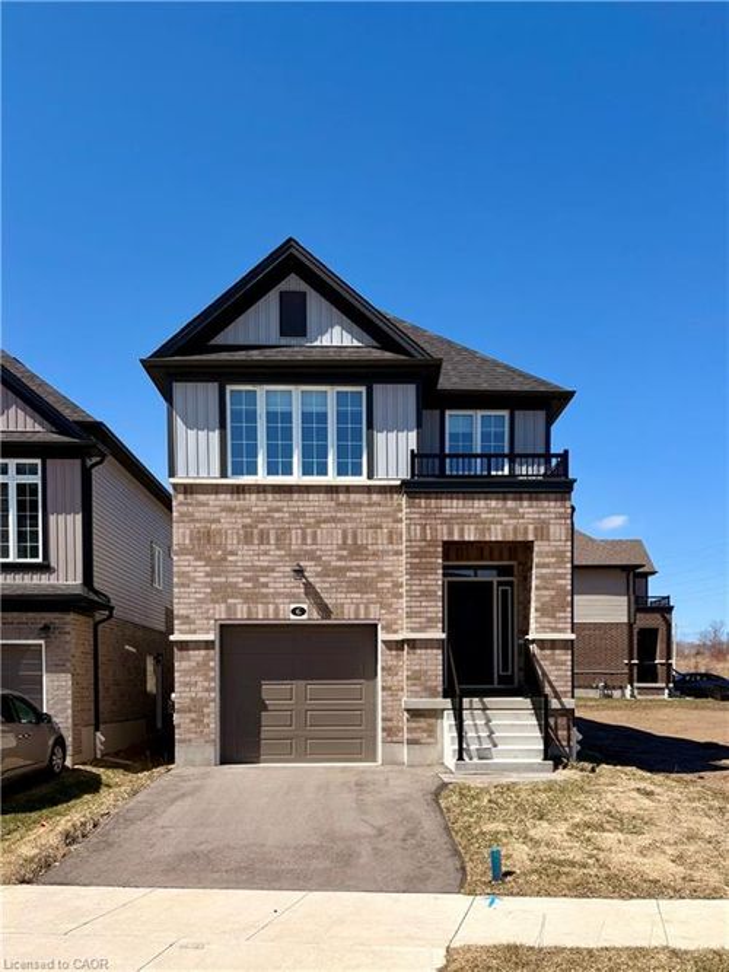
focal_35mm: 26
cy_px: 486
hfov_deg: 53.0
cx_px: 364
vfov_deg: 67.3
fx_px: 730
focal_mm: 5.96
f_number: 1.6
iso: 50
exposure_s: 1/4329
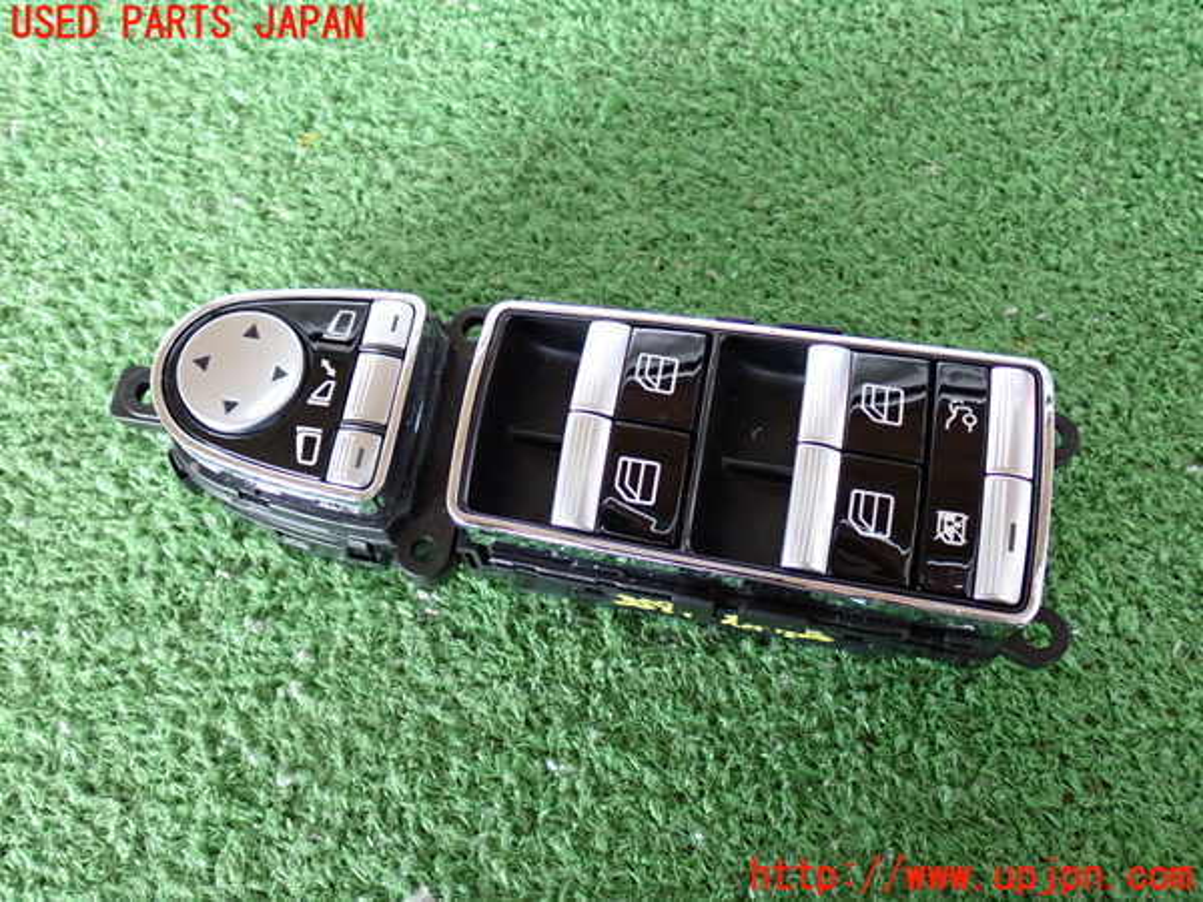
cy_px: 451
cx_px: 602
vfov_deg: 37.7
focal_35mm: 38
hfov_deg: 49.0
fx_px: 1321
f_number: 2.7
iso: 800
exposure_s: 1/30
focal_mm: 6.83
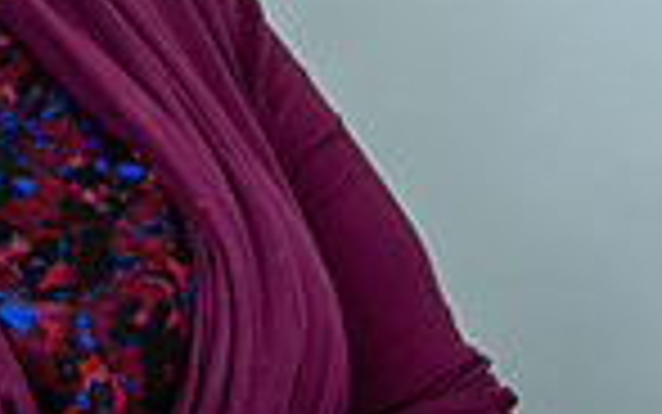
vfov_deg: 8.4
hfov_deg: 12.9
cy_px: -171
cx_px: -333
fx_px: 2761
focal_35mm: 153
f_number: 9
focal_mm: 38
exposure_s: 1/250
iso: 125
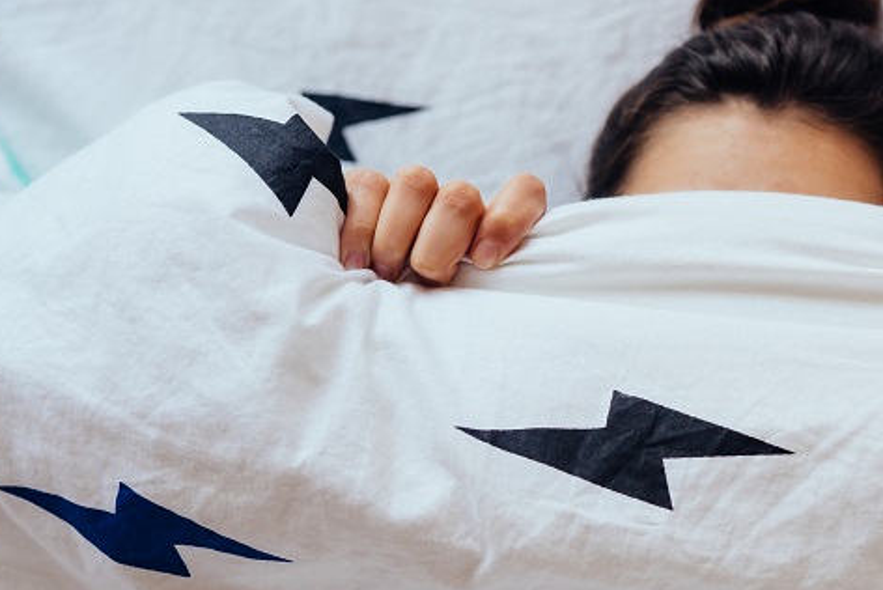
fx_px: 1644
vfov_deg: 20.3
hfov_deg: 29.3
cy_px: 336
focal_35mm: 67
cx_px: 728
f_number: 2.5
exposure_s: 1/400
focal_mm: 35
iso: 640
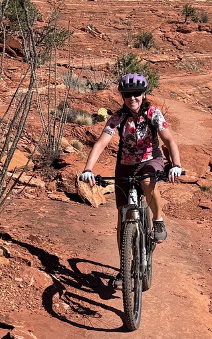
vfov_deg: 21.7
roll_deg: +2.6
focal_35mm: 94
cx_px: 178
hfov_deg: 13.8
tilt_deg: +0.9
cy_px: 45
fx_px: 868
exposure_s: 1/4608
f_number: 1.78
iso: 80
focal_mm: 6.76
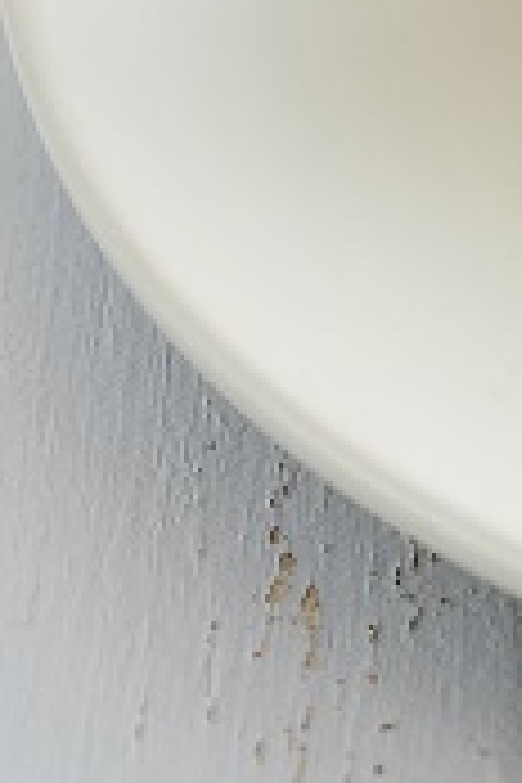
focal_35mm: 587
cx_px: 1598
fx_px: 12766
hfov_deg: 2.3
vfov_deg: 3.5
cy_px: -1323
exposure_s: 1/125
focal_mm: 85
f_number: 6.3
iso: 100
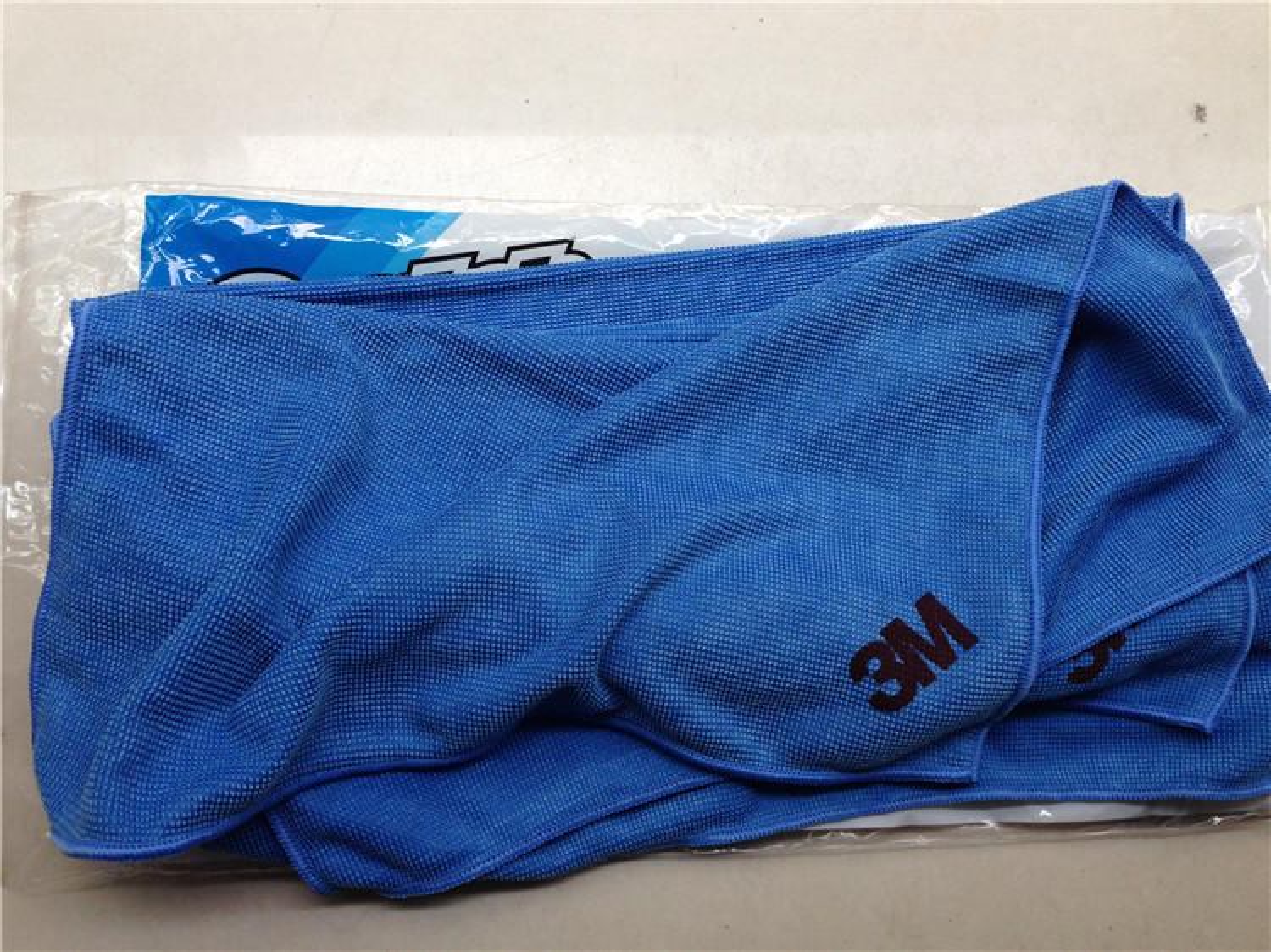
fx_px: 1211
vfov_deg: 42.9
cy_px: 476
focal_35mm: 33
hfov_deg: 55.4
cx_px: 636
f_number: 2.4
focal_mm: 4.12
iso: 64
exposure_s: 1/120
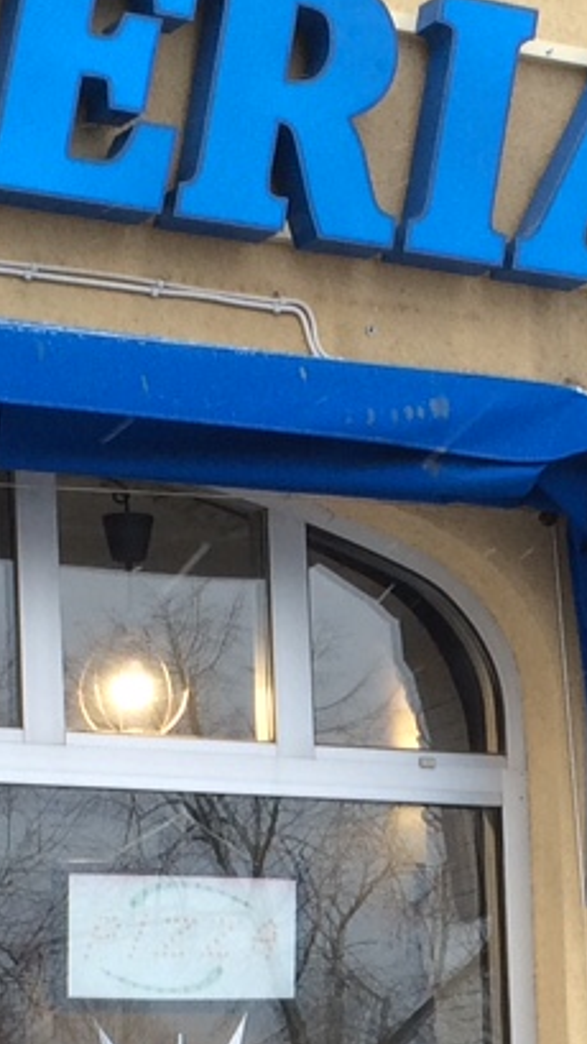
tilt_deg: +3.7
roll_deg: +4.1
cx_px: 561
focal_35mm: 126
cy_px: 985
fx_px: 3487
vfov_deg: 16.7
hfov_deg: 9.6
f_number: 2.2
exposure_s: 1/50
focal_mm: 4.15
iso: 32
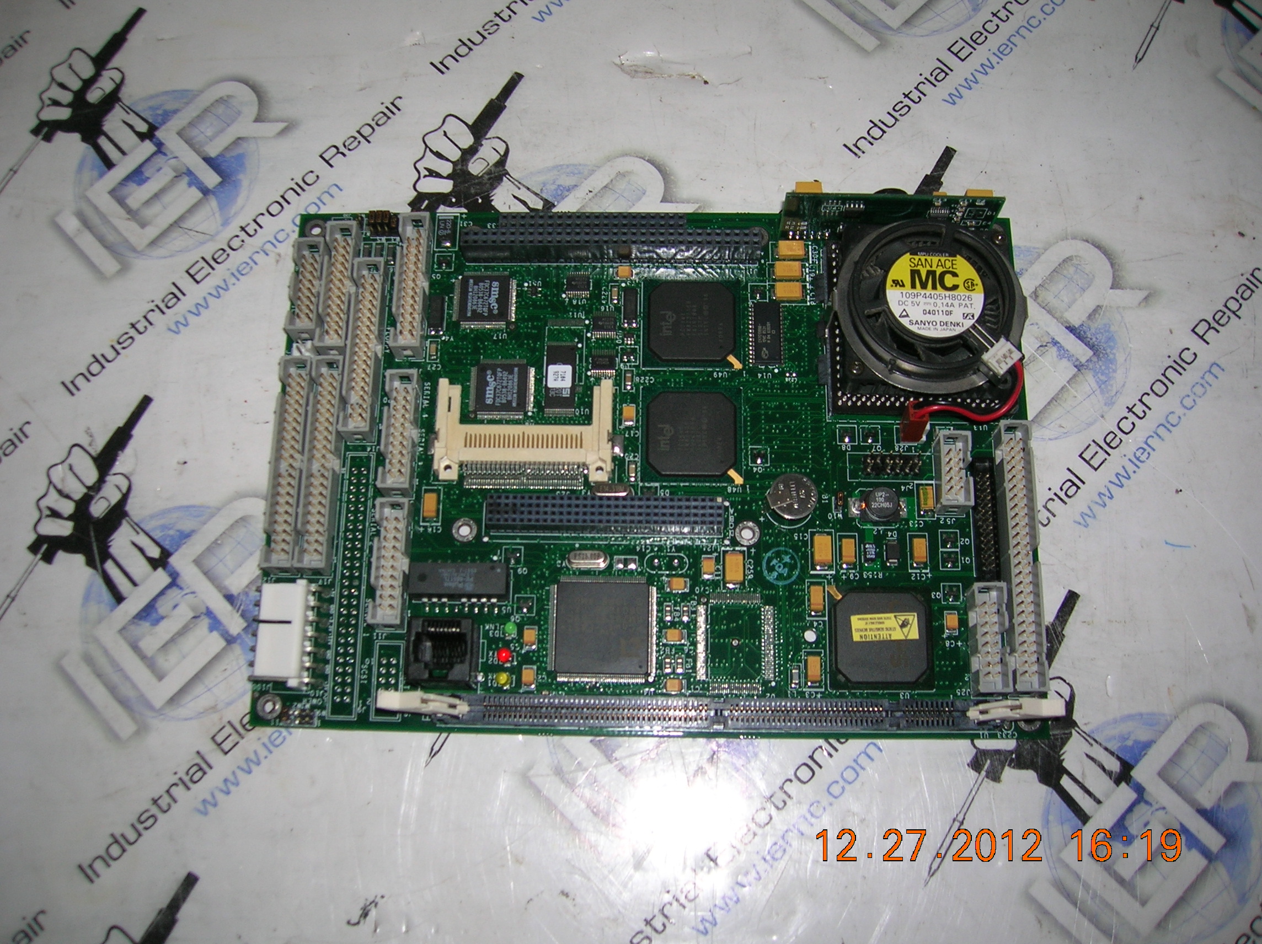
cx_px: 631
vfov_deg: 41.7
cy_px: 472
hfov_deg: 54.0
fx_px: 1239
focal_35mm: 34
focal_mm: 5.7
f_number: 2.9
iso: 50
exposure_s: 1/60.1
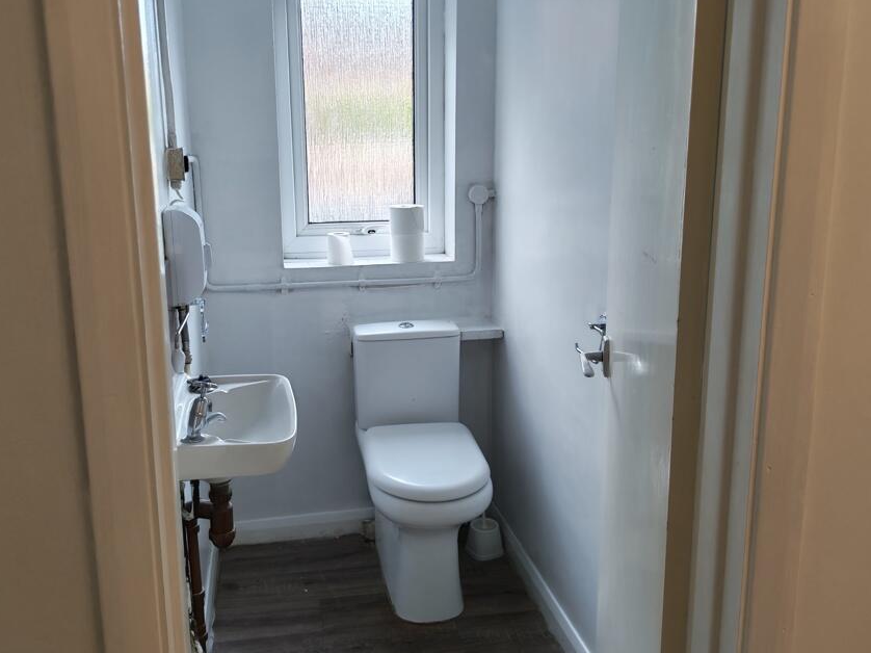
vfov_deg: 42.9
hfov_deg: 55.3
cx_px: 392
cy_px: 295
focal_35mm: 33
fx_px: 830
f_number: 1.9
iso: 200
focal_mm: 6.12
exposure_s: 1/100
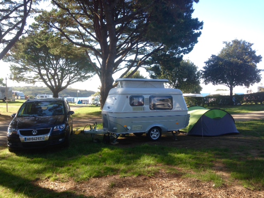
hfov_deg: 55.4
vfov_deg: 42.9
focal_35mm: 33
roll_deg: +0.1
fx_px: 252
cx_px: 132
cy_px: 99
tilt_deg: -3.1
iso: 50
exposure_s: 1/323
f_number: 2.4
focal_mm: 4.12
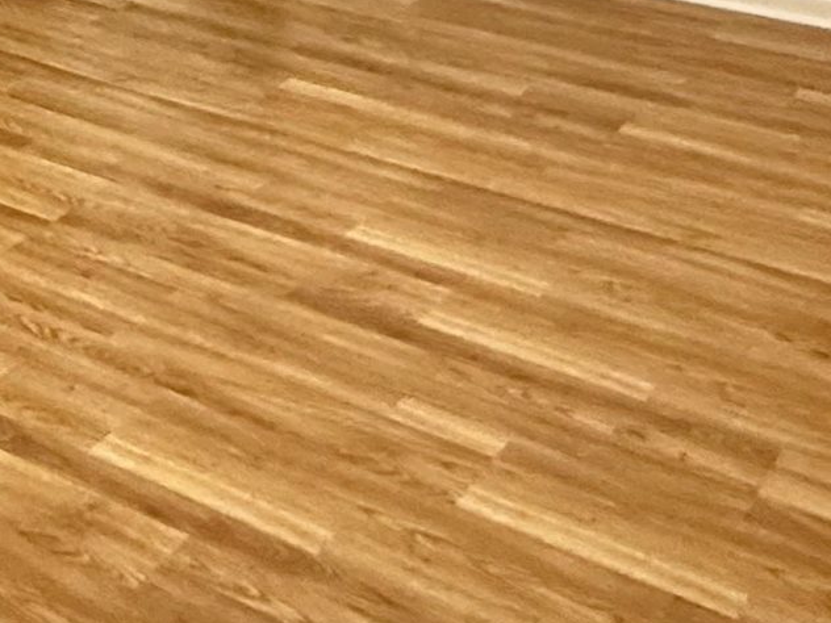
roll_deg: -0.3
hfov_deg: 27.7
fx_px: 1632
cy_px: -34
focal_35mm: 68
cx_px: 105
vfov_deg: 20.7
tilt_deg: -19.4
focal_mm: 2.22
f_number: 2.2
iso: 1000
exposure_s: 1/60
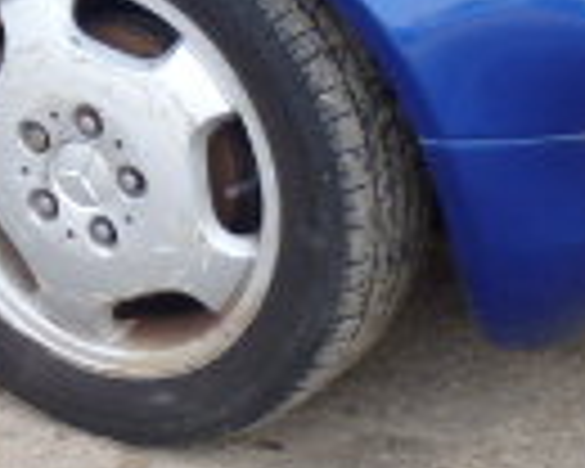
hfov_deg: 9.8
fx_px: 3324
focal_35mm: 192
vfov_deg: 7.8
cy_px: -369
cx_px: -284
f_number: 4.7
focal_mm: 7.3
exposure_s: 1/100
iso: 125
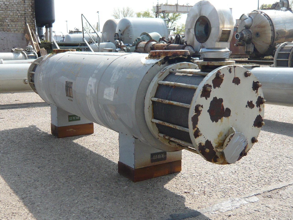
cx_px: 146
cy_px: 110
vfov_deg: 34.3
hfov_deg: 44.8
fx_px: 356
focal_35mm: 42
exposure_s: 1/640
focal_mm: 4.6
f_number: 2.8
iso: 100
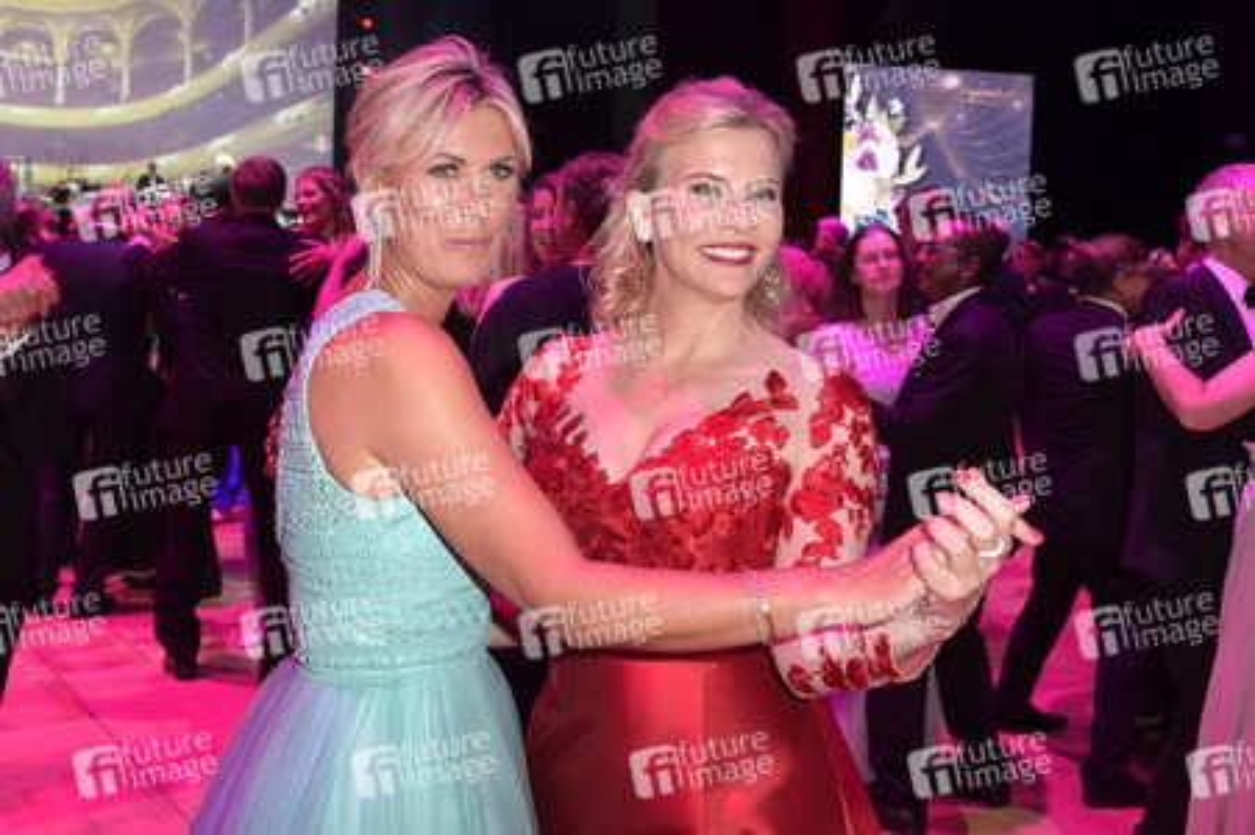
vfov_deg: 44.9
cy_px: 418
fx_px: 1010
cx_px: 628
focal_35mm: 29
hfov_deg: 63.7
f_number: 5
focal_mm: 29
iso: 2500
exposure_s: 1/80
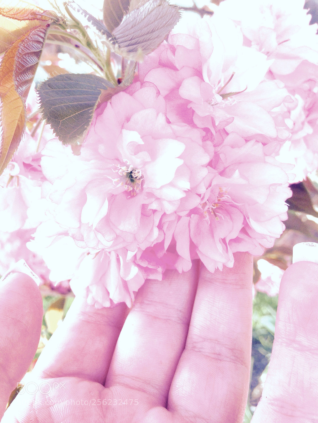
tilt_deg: -24.8
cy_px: 212
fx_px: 404
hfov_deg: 42.9
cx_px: 159
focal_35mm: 33
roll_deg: +5.8
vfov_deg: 55.4
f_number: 2.4
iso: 64
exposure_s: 1/120
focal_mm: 4.12
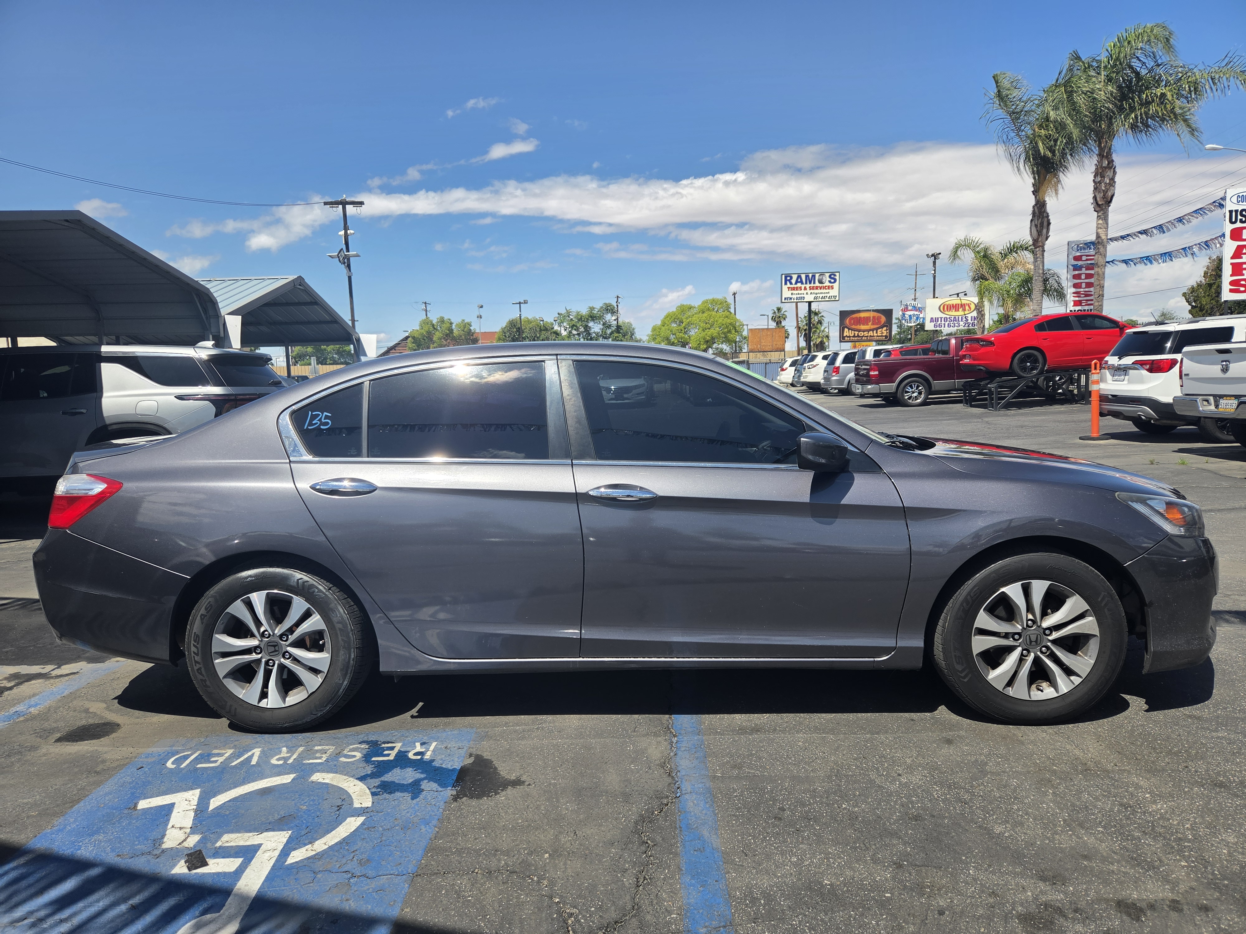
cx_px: 623
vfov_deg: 58.9
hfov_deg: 73.9
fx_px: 828
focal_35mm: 23
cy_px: 467
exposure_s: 1/4273
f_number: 1.8
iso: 80
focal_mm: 5.4
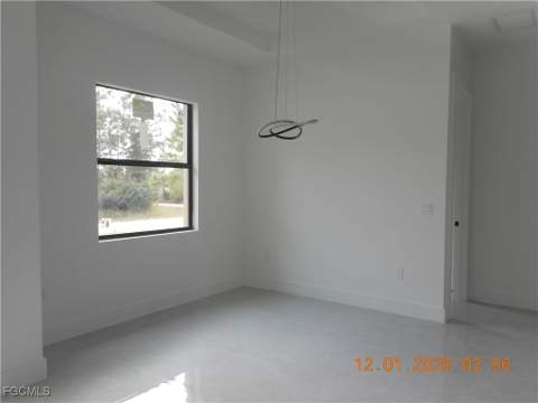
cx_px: 269
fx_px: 389
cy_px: 202
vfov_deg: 54.9
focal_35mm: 25
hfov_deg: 69.4
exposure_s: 1/40
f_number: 3.7
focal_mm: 4.5
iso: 80
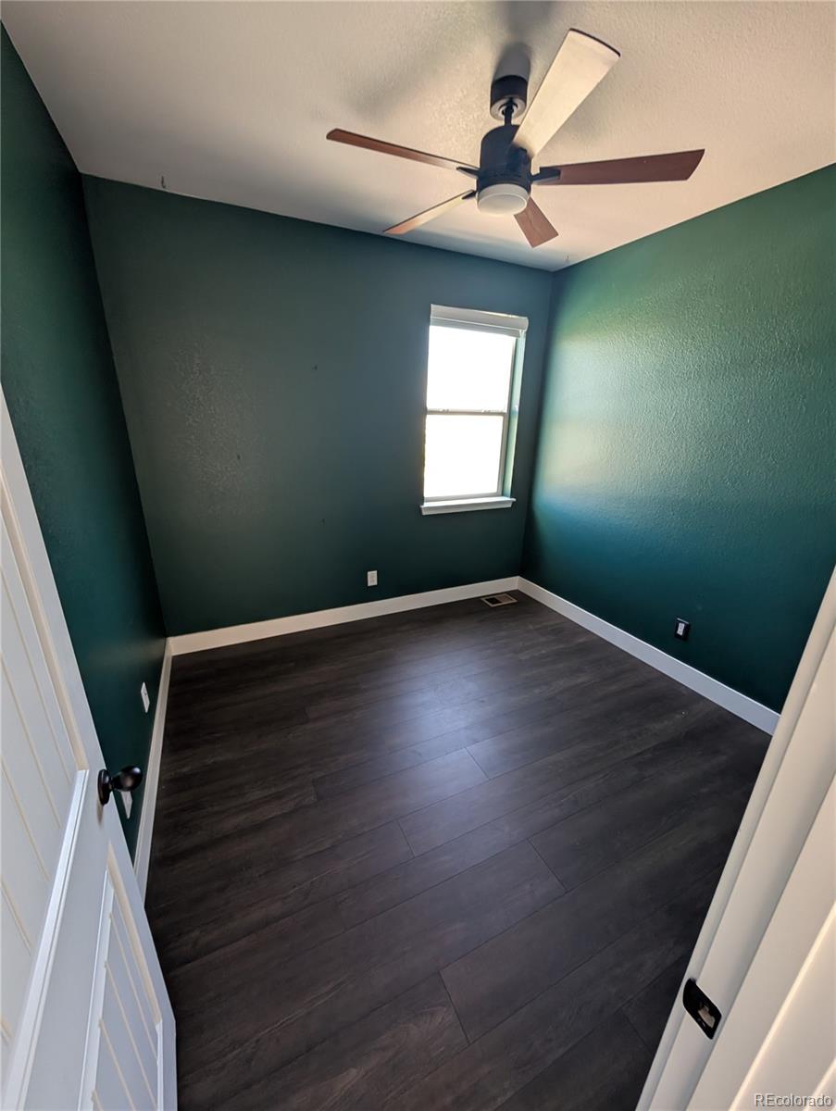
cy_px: 556
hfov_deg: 94.6
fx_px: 386
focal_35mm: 12
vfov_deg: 110.5
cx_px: 418
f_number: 1.7
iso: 102
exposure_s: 1/90
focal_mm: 2.02
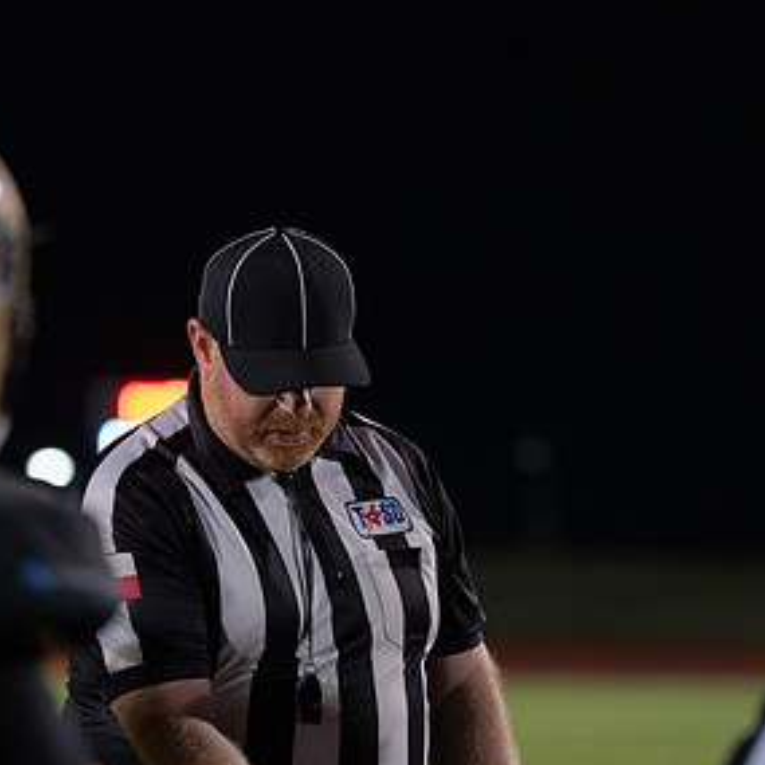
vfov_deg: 7.6
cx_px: 276
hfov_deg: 7.6
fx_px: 5751
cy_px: 493
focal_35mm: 230
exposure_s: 1/500
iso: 2500
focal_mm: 133
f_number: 2.8
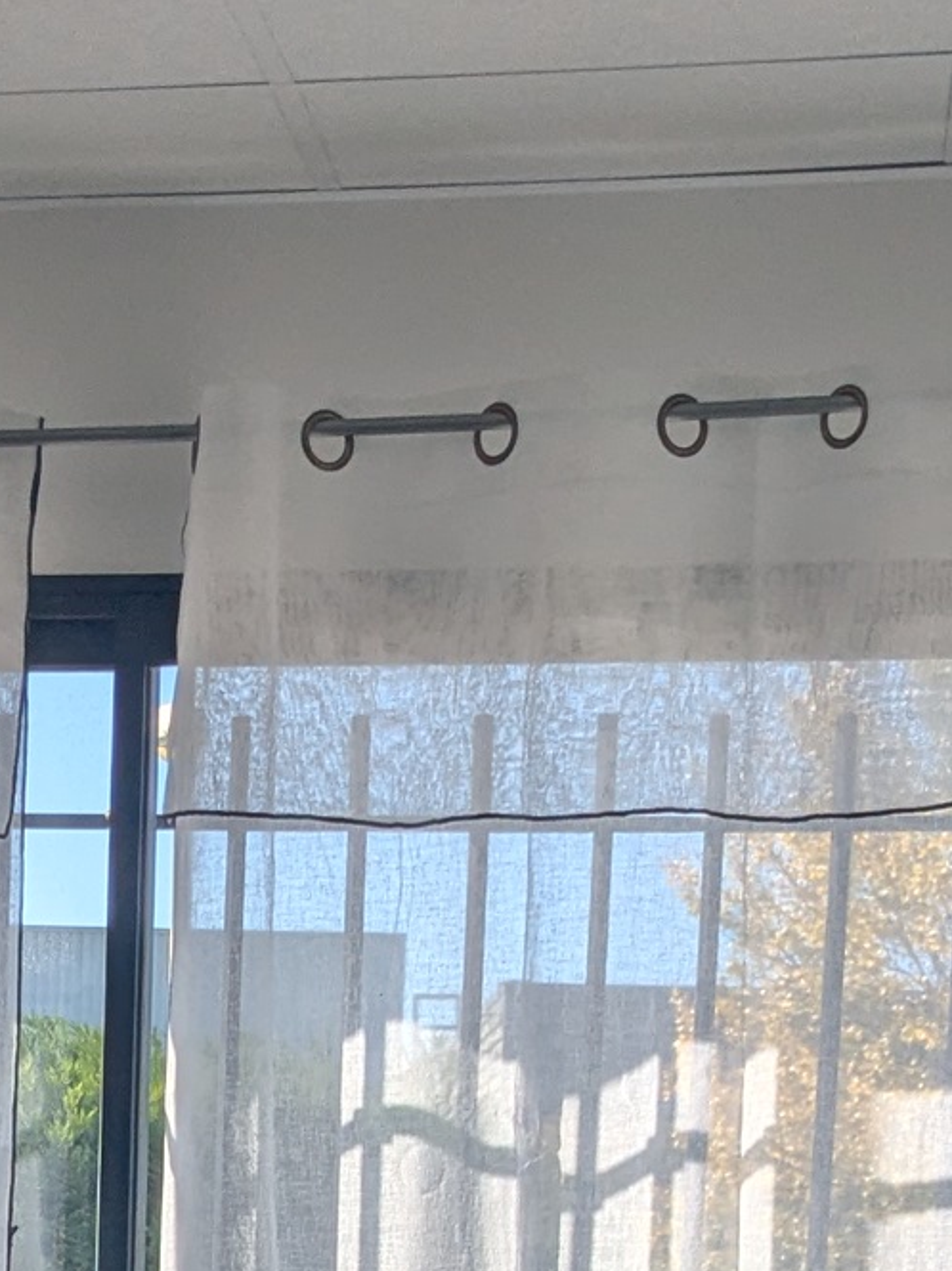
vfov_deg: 17.5
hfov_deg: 14.0
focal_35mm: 104
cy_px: 1755
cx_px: -23
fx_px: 3817
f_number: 1.73
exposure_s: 1/1669
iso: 64
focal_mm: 4.38
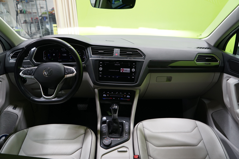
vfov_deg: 53.1
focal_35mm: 24
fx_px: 159
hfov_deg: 73.7
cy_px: 80
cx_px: 120
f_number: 4.5
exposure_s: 1/20
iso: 1000
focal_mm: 24
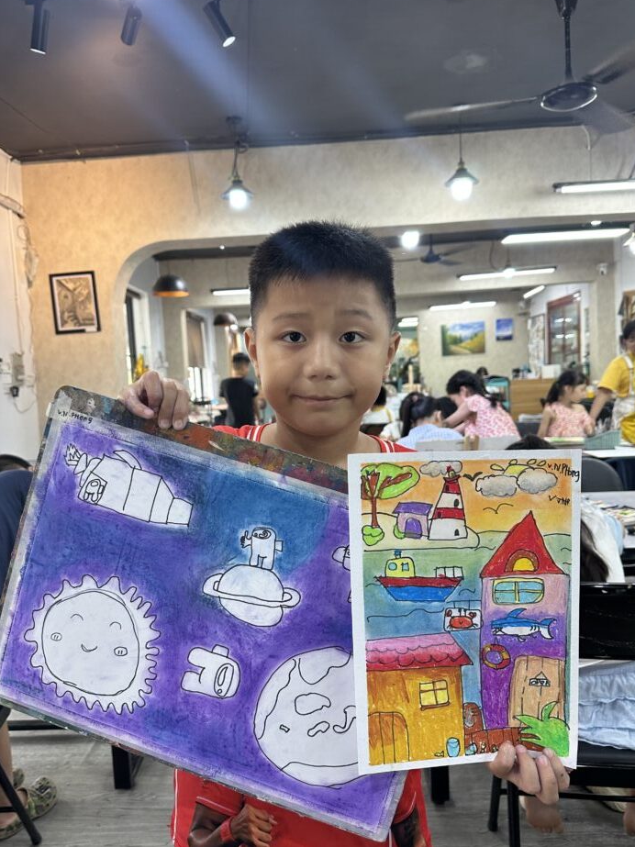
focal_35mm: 26
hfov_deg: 53.0
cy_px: 430
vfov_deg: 67.3
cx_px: 298
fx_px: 636
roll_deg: +1.7
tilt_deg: -4.0
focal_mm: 6.86
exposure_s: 1/100
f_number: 1.78
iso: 160
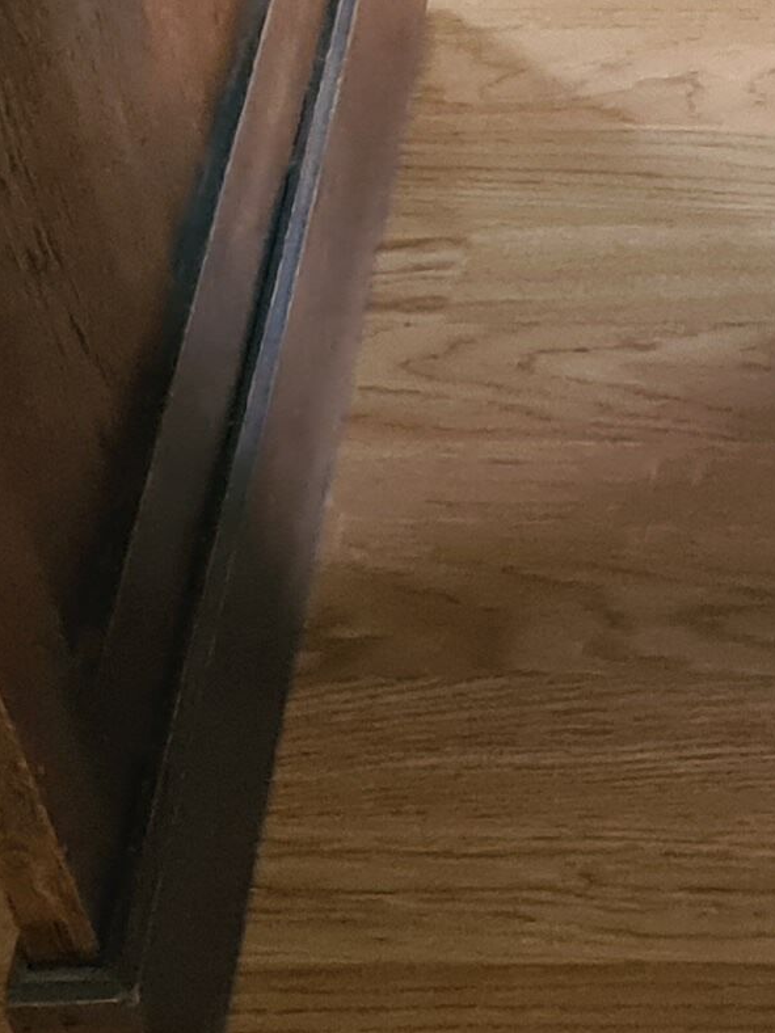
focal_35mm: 133
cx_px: 1463
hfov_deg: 10.4
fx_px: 3970
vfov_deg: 14.6
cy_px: 71
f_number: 1.8
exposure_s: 1/50
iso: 640
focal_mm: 5.4
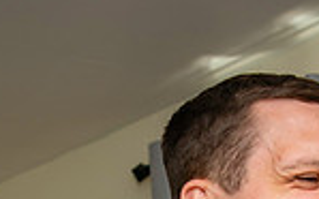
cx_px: 143
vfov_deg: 11.3
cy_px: 372
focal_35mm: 107
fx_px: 930
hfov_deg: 19.5
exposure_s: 1/125
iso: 800
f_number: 2.8
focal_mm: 27
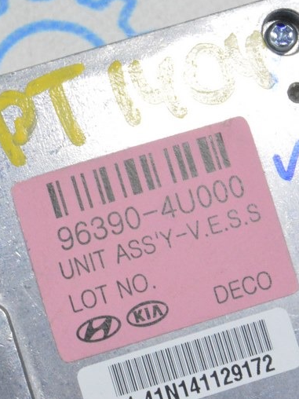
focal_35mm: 151
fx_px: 1739
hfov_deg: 9.8
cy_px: 187
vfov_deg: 13.1
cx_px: 187
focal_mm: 52
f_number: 20
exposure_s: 1/20
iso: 6400
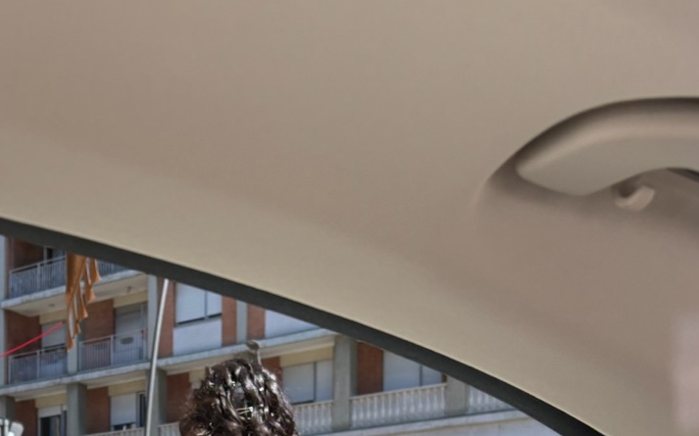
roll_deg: +0.2
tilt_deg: +1.2
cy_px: 644
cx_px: 202
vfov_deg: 19.6
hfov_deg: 34.6
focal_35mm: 58
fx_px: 1104
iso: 64
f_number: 1.6
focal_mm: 5.96
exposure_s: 1/438
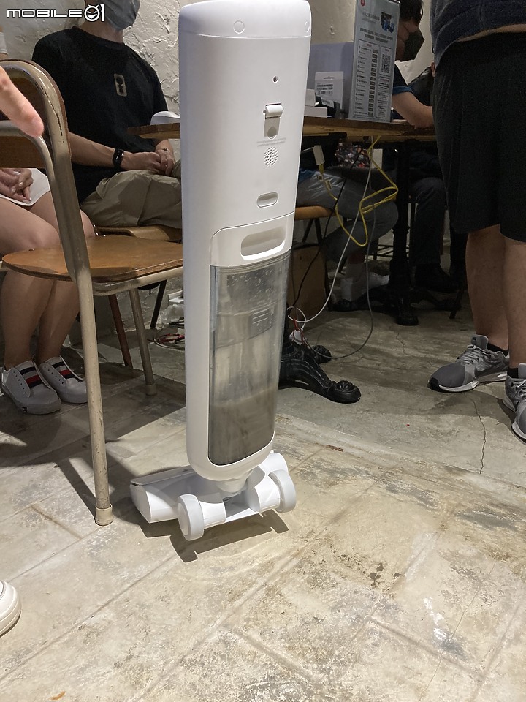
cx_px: 263
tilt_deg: -16.9
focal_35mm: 28
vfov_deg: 63.4
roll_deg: +1.2
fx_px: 567
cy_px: 351
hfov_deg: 49.7
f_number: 1.8
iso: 125
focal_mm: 3.99
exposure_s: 1/60
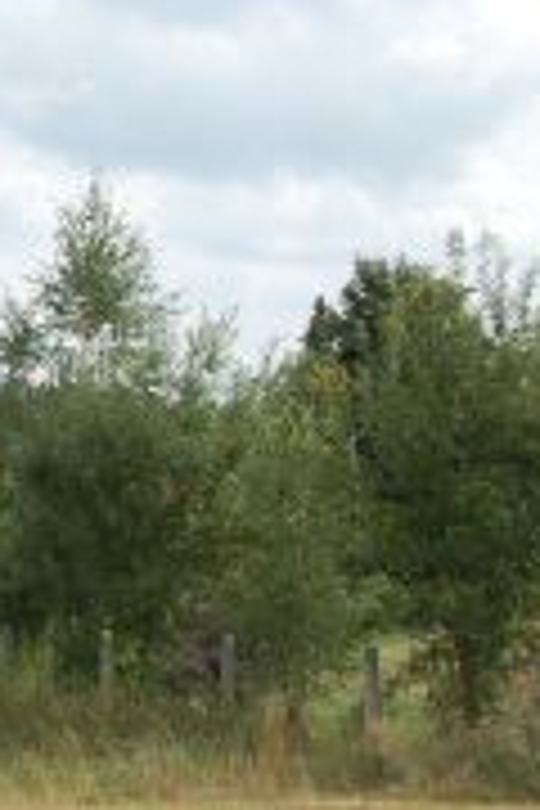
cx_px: -428
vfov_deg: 18.6
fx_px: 2475
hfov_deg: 11.6
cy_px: 416
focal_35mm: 110
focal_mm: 22
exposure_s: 1/250
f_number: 9
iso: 200
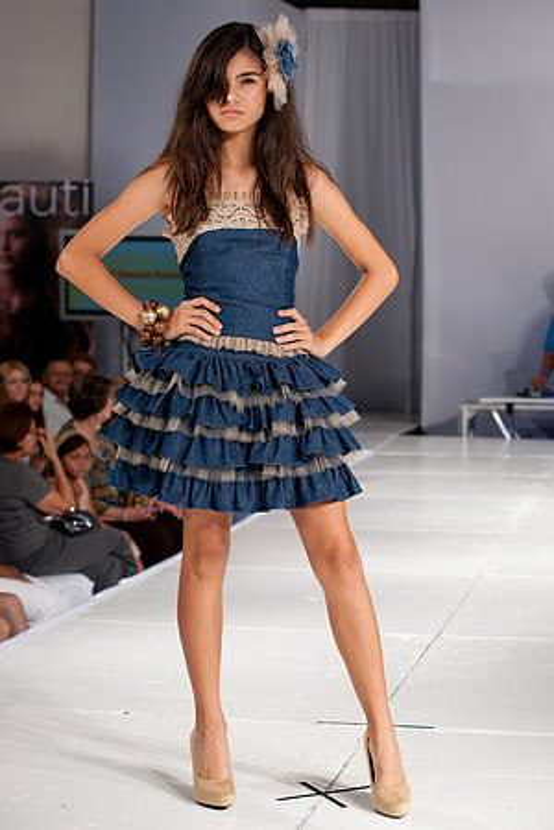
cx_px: 277
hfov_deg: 19.5
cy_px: 415
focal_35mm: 70
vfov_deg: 28.8
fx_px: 1616
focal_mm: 70
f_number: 5
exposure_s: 1/125
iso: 200
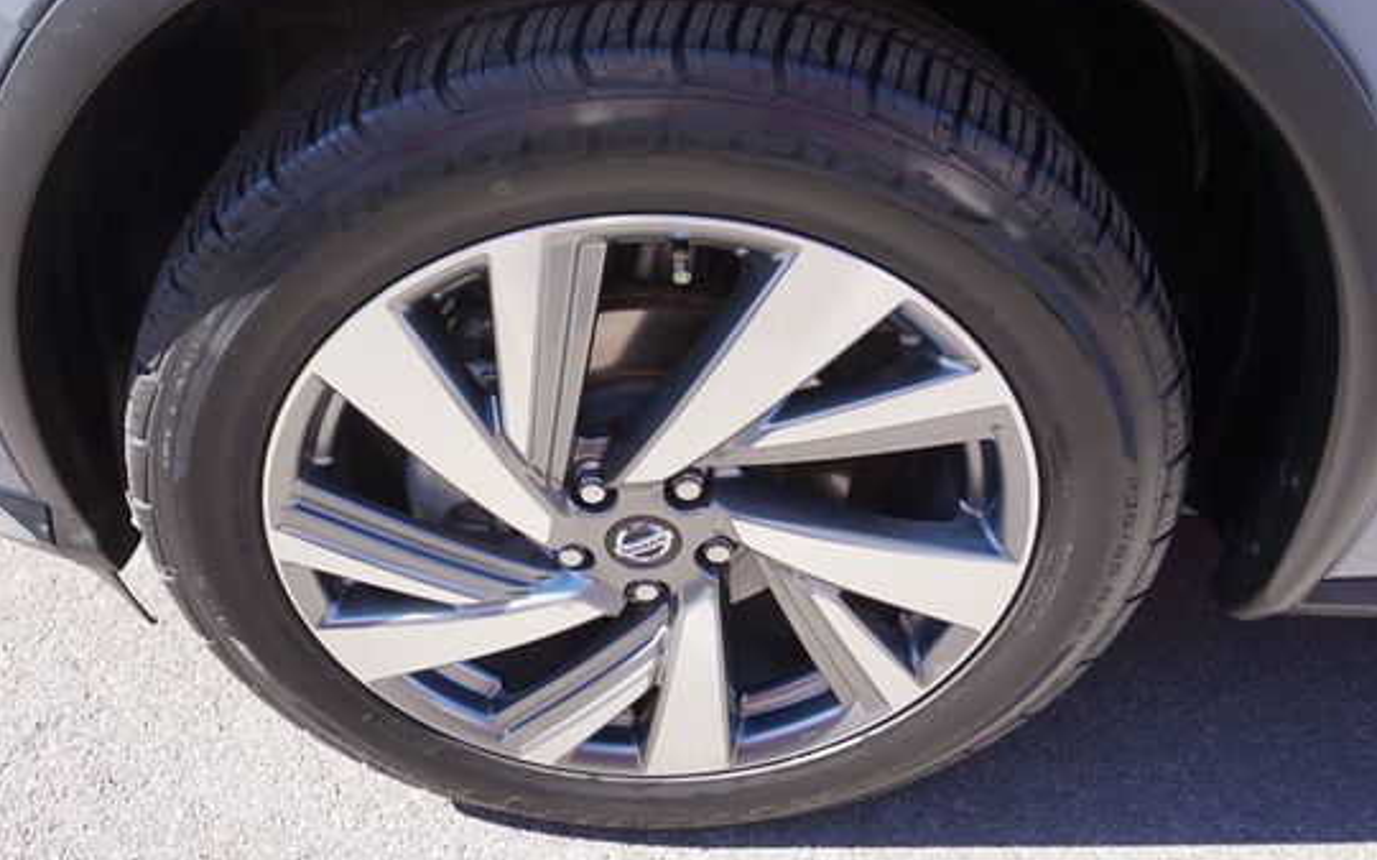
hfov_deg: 64.2
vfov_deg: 43.1
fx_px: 1088
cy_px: 388
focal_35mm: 29
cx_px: 566
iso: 100
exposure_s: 1/80
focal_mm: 16
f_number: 6.3
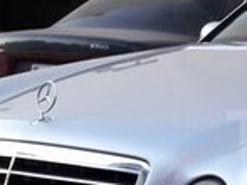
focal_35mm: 126
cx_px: 398
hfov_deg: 14.4
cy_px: 135
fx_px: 898
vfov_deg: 11.7
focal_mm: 3.7
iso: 50
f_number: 1.9
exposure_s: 1/33
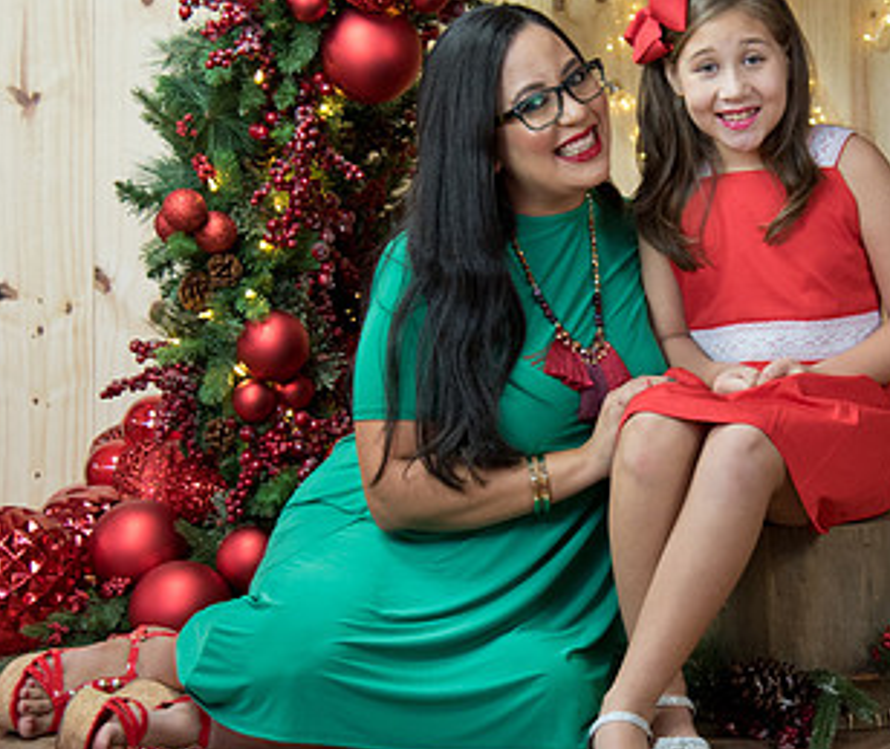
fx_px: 2822
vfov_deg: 15.1
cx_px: 655
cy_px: 264
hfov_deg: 17.8
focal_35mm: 105
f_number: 4.5
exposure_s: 1/80
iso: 1000
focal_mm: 48
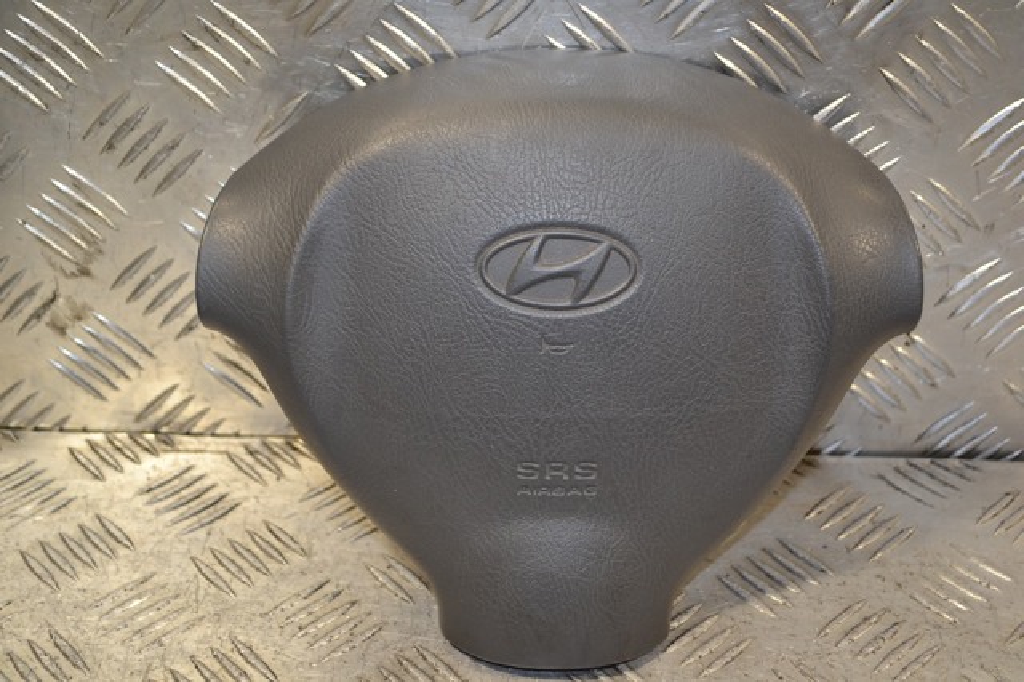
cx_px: 512
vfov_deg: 23.8
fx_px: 1620
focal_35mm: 57
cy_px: 341
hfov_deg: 35.1
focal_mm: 38
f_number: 5
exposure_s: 1/80
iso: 400
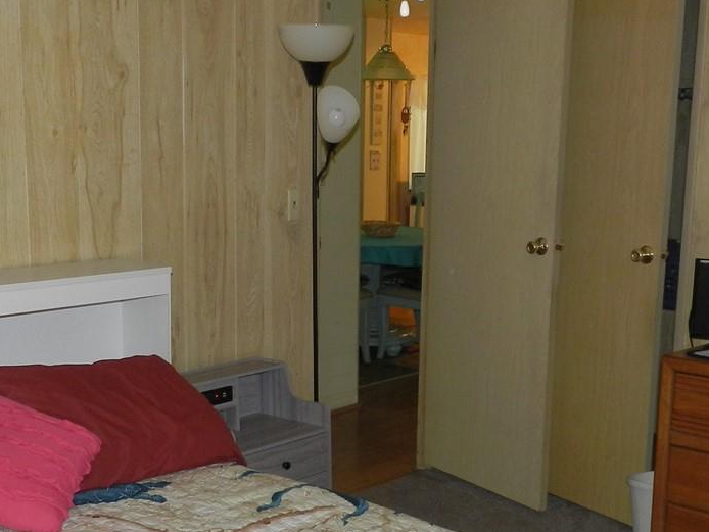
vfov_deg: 27.4
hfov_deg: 36.1
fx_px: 1086
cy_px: 333
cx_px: 329
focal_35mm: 53
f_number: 3.4
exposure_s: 1/30
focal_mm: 4
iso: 200
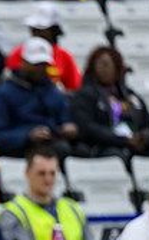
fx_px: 5368
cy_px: 289
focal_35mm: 824
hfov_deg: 1.6
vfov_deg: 2.6
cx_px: -155
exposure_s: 1/1000
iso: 4000
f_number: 3.2
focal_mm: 200
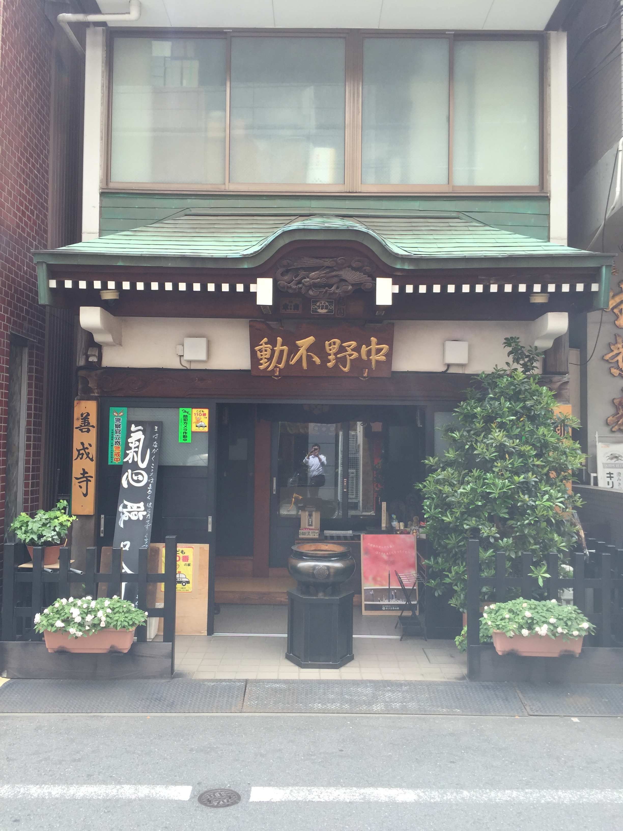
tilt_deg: +2.9
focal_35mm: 29
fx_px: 696
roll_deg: -0.3
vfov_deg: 61.7
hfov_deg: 48.2
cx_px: 312
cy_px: 416
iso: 32
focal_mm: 4.15
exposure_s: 1/243
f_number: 2.2
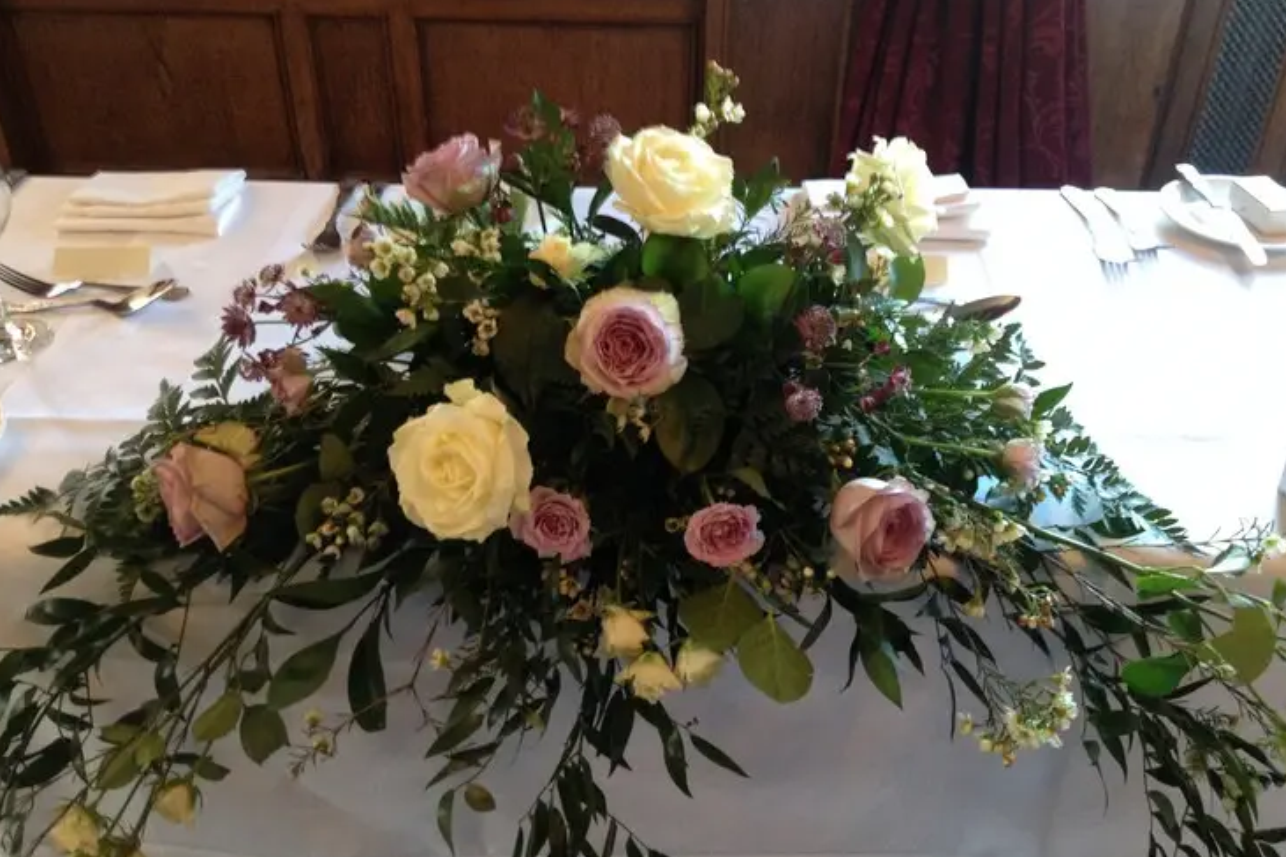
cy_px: 416
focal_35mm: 37
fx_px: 1321
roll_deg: -1.6
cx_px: 643
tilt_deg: -36.5
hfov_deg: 51.9
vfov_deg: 35.9
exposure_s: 1/20
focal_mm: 4.28
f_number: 2.4
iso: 160
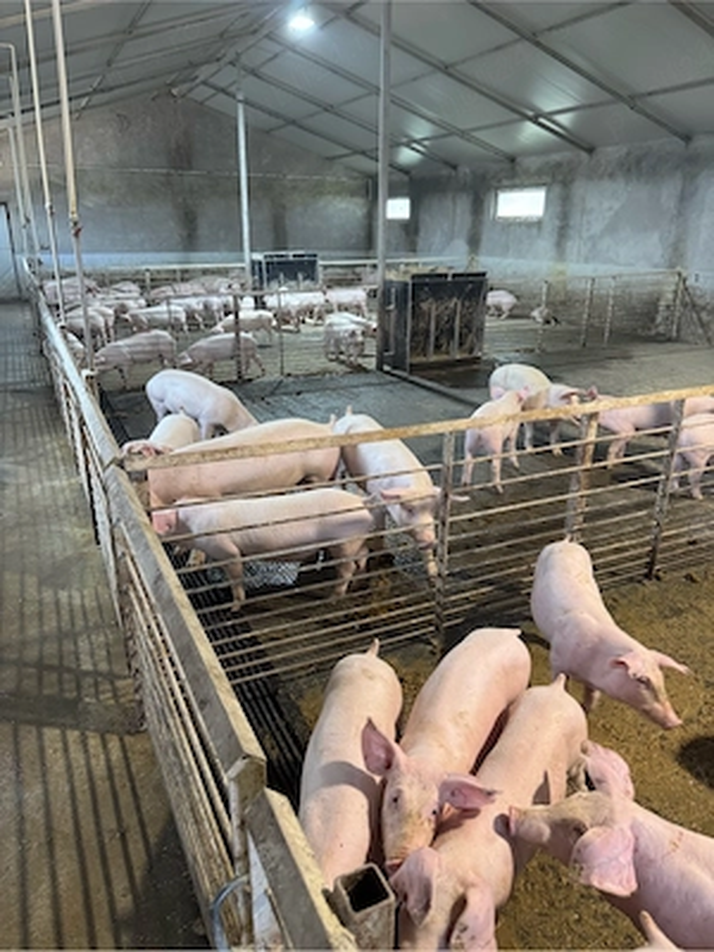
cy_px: 476
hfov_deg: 56.8
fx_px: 660
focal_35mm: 24
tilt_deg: -24.8
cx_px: 357
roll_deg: +0.8
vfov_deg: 71.6
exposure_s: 1/50
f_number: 1.78
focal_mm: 6.76
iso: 200
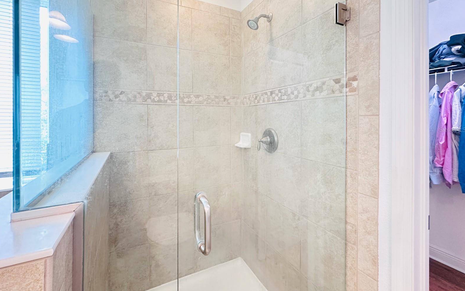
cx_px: 232
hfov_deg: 101.5
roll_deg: -0.4
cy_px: 129
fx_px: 190
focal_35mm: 15
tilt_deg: -2.2
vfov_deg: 74.5
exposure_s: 1/60
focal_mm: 2.22
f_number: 2.2
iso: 400
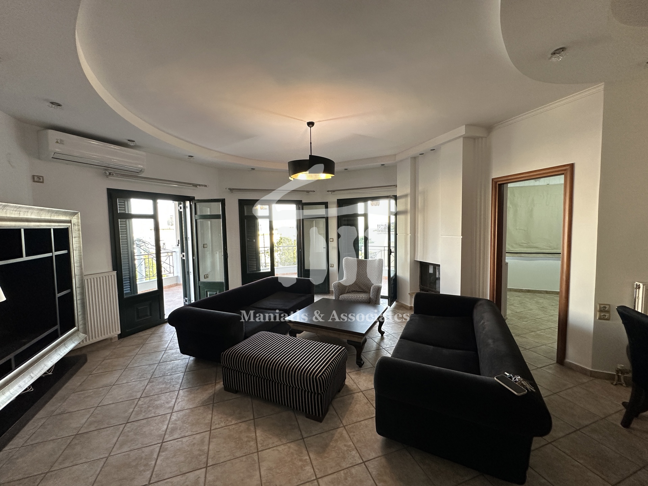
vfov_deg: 85.7
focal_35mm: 14
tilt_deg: -4.1
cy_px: 243
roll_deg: +0.9
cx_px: 324
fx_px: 262
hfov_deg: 102.1
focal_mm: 2.22
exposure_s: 1/100
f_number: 2.2
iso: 160
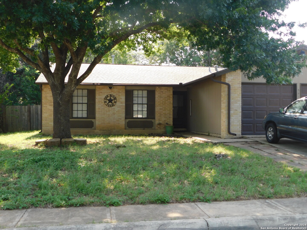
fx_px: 355
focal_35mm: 40
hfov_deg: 46.8
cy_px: 115
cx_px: 154
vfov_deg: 36.0
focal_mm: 7.1
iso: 125
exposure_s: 1/200
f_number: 3.6
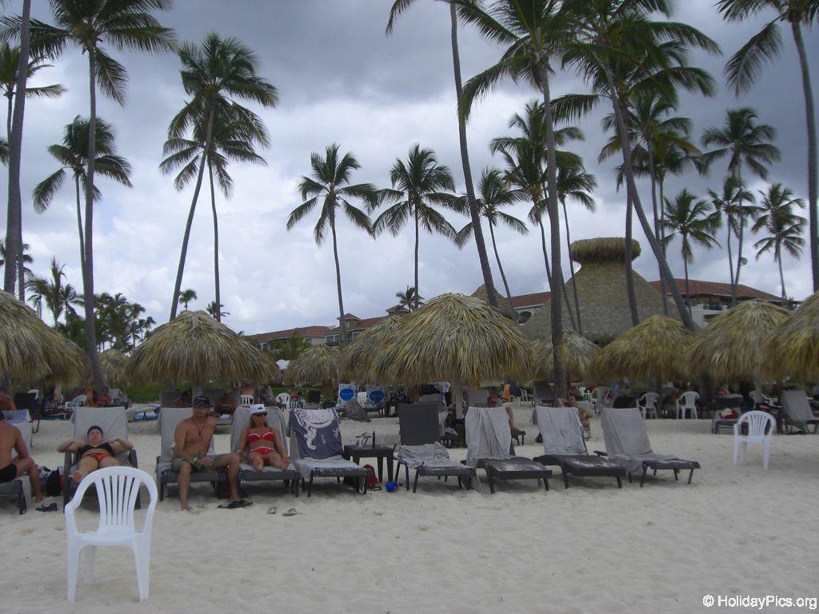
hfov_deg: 49.0
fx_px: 899
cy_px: 307
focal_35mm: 38
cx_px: 410
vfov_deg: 37.7
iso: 64
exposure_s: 1/160
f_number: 8
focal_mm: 6.2
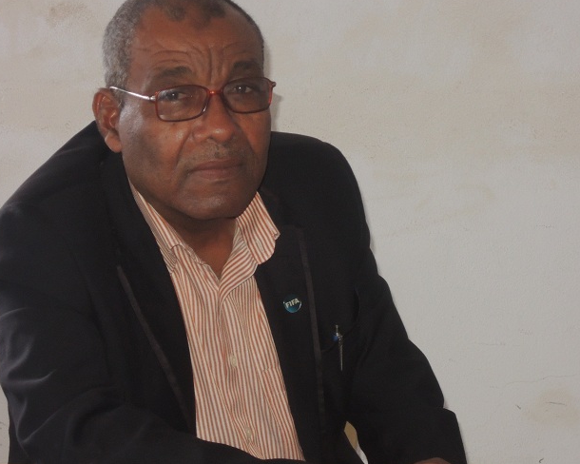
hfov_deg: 16.0
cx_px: 253
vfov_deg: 12.9
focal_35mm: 120
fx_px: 2060
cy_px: 254
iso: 560
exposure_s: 1/60
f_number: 5.5
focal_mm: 17.9
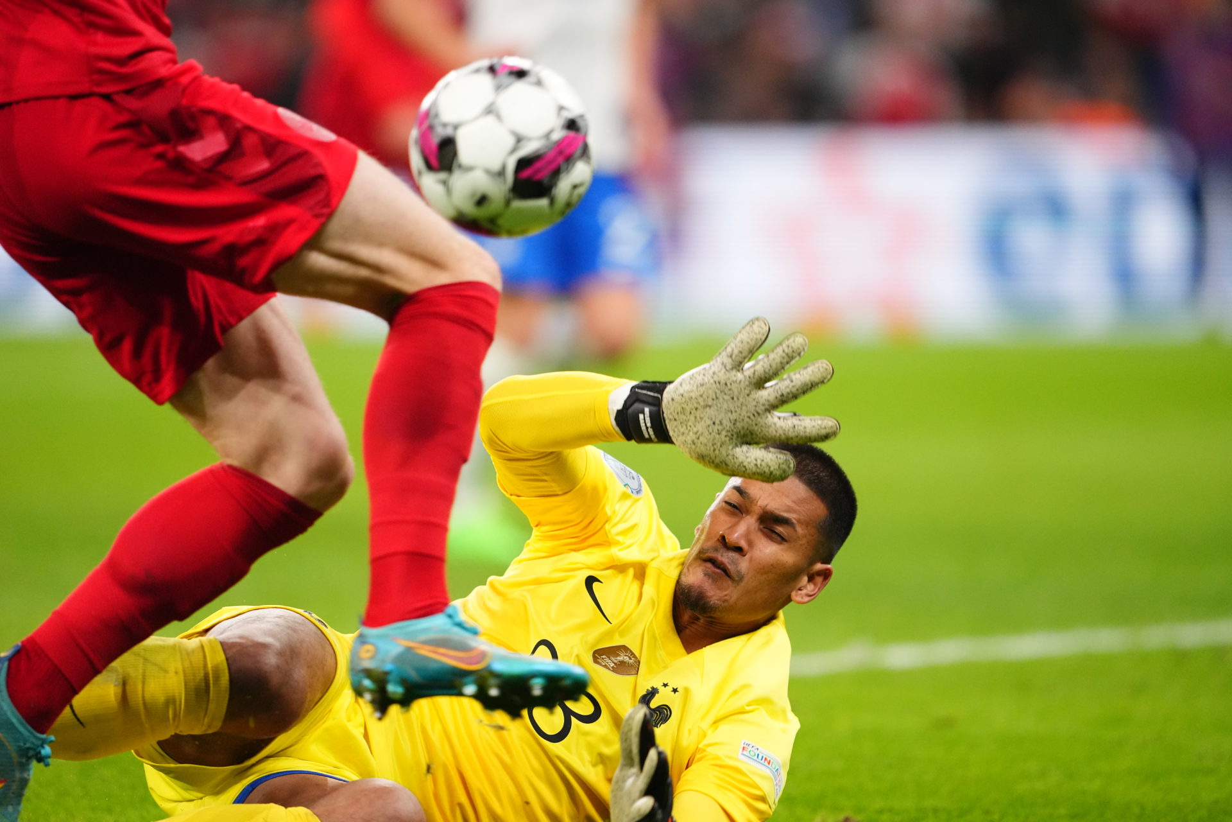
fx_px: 13688
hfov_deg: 5.2
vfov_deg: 3.4
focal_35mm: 400
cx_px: 616
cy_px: 411
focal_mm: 400
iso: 4000
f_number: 2.8
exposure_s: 1/2000
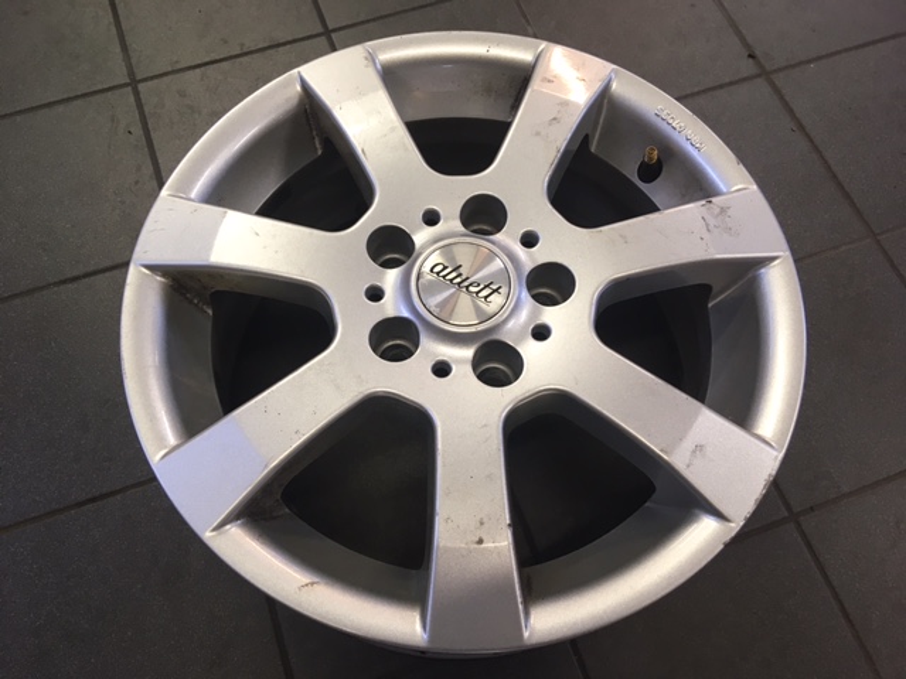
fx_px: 759
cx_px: 453
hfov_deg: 61.7
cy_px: 340
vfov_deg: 48.2
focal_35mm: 29
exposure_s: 1/33
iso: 80
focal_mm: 4.15
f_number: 2.2
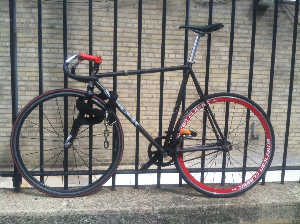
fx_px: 303
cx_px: 150
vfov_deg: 40.6
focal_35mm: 35
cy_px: 112
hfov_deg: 52.7
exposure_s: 1/411
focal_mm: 3.85
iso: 80
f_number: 2.8
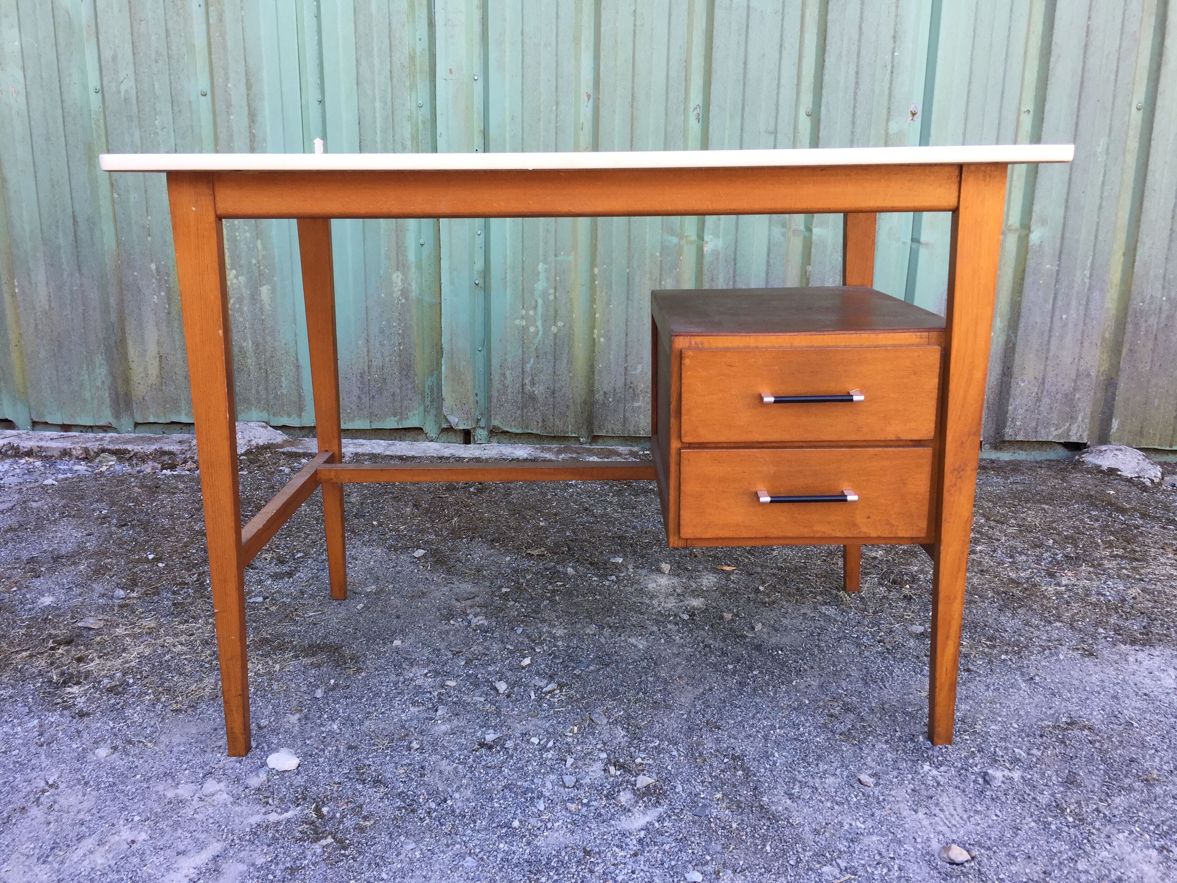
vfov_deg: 48.2
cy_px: 442
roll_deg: -1.7
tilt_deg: -13.2
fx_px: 986
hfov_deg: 61.7
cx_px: 588
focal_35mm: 29
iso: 32
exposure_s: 1/50
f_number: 2.2
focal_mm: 4.15
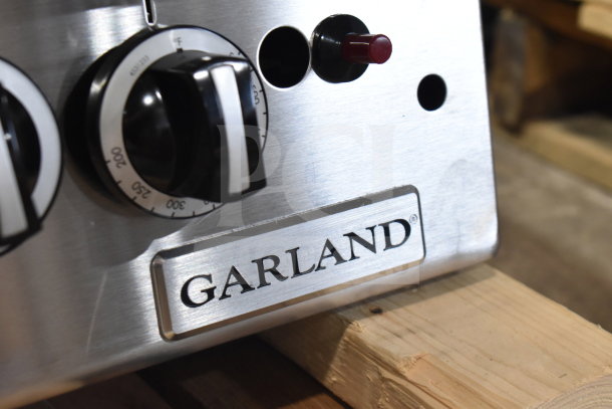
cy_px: 204
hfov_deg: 24.6
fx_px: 1403
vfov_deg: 16.6
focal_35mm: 82
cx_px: 306
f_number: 5.6
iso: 1400
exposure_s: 1/100
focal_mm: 55
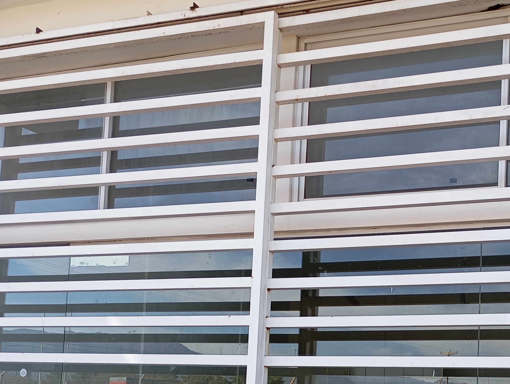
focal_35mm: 54
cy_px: 362
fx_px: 797
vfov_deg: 26.0
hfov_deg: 34.9
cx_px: 363
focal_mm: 4.27
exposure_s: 1/132
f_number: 1.8
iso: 103
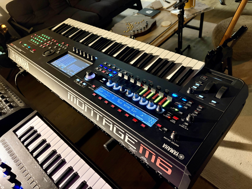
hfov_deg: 67.3
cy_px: 94
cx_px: 126
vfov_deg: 53.1
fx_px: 189
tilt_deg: -45.3
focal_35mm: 26
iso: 500
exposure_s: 1/33
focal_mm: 5.96
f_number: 1.6
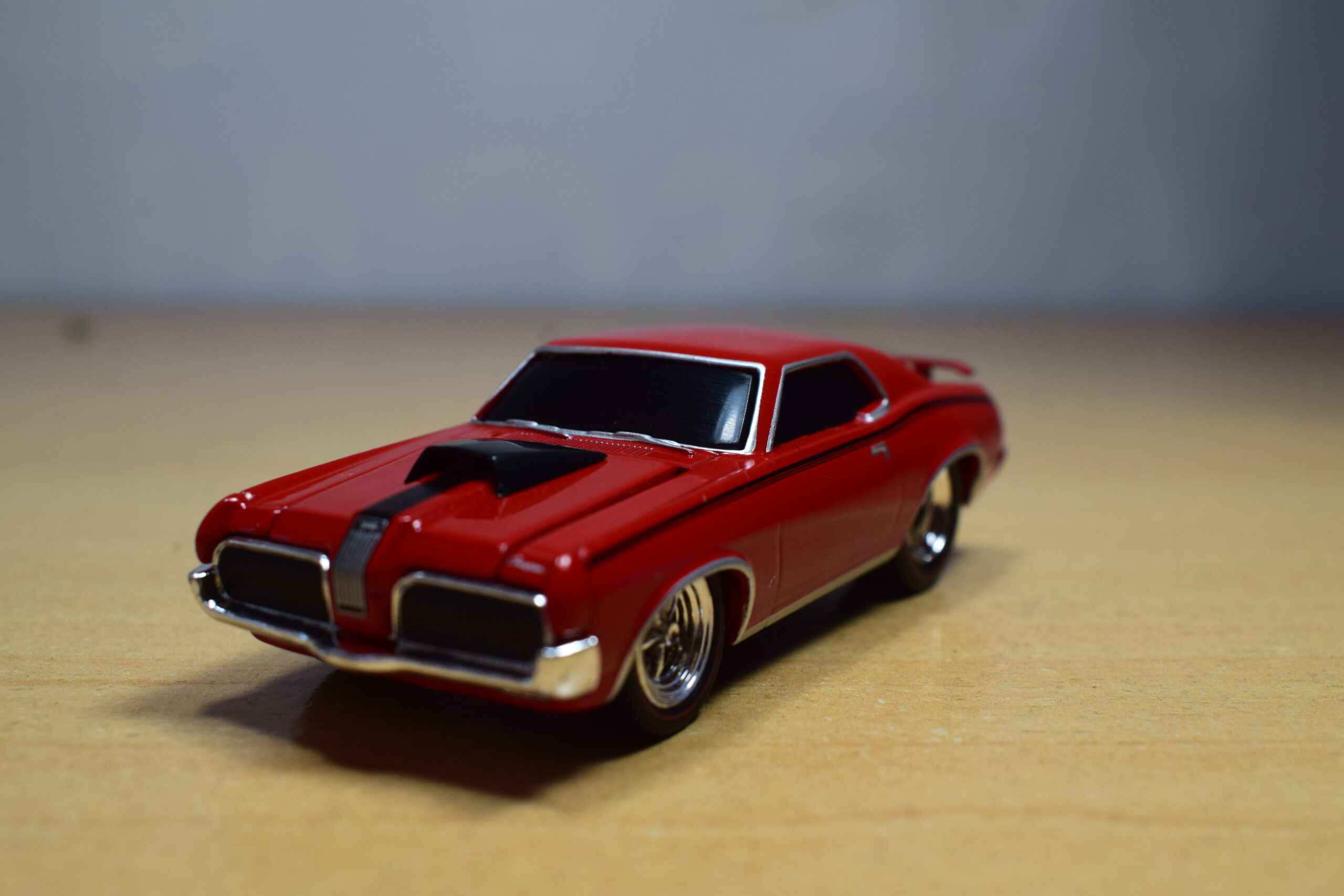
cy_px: 448
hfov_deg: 46.4
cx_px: 672
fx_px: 1568
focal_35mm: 42
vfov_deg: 31.9
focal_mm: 28
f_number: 9
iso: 400
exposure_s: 1/125
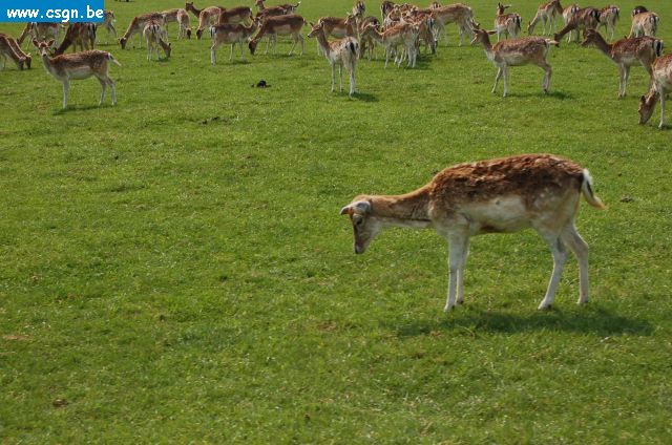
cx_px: 336
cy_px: 222
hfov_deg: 24.7
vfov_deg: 16.5
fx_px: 1537
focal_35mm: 82
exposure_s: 1/250
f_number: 9.5
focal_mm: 55
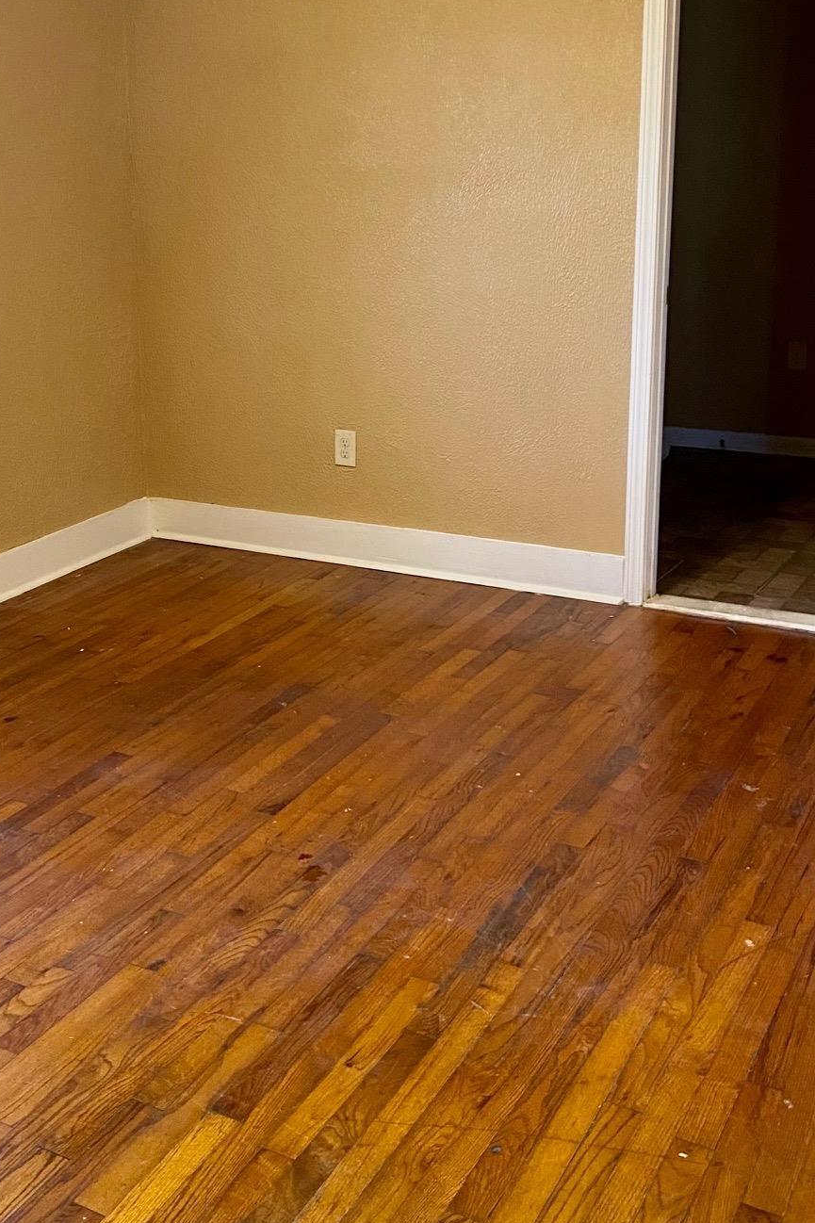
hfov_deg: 31.7
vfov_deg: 46.1
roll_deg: +0.2
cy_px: 472
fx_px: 1427
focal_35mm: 42
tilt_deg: -11.1
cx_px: 291
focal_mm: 4.25
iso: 400
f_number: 1.8
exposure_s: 1/60
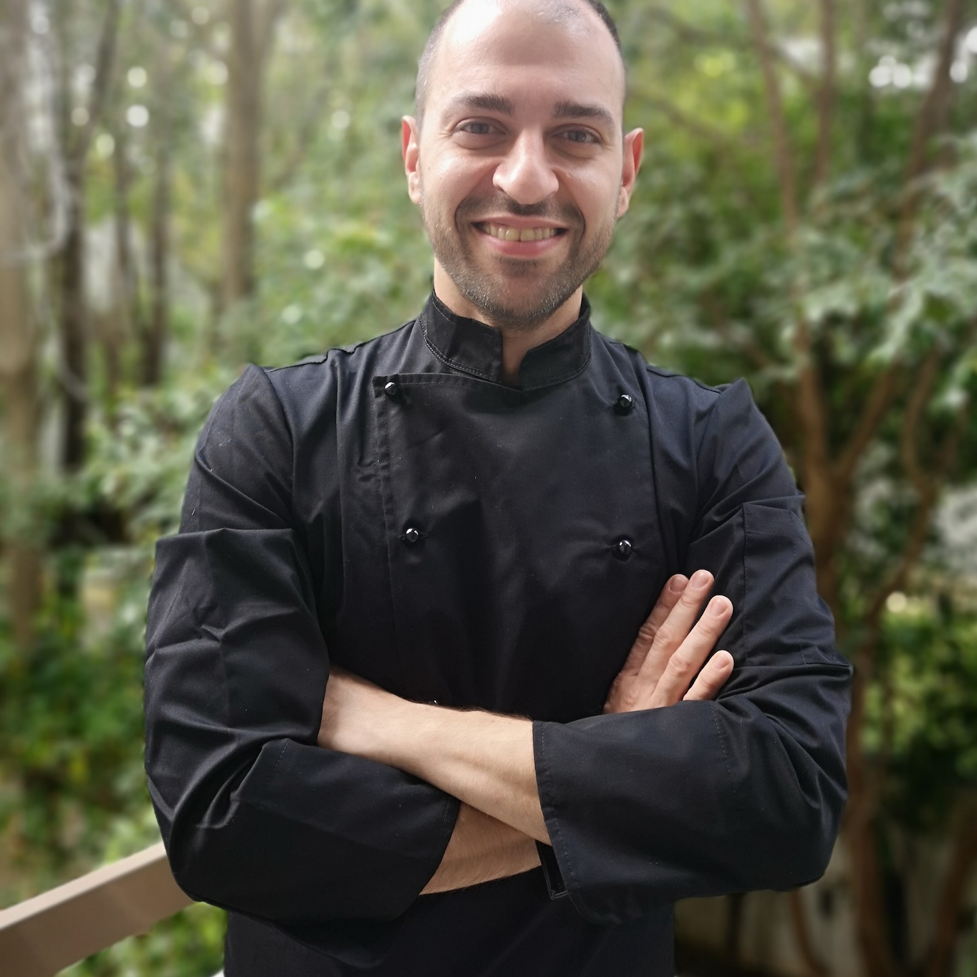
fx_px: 1245
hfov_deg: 42.8
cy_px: 451
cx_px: 489
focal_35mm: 39
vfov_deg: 42.8
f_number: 1.8
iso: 64
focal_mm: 3.95
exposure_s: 1/60
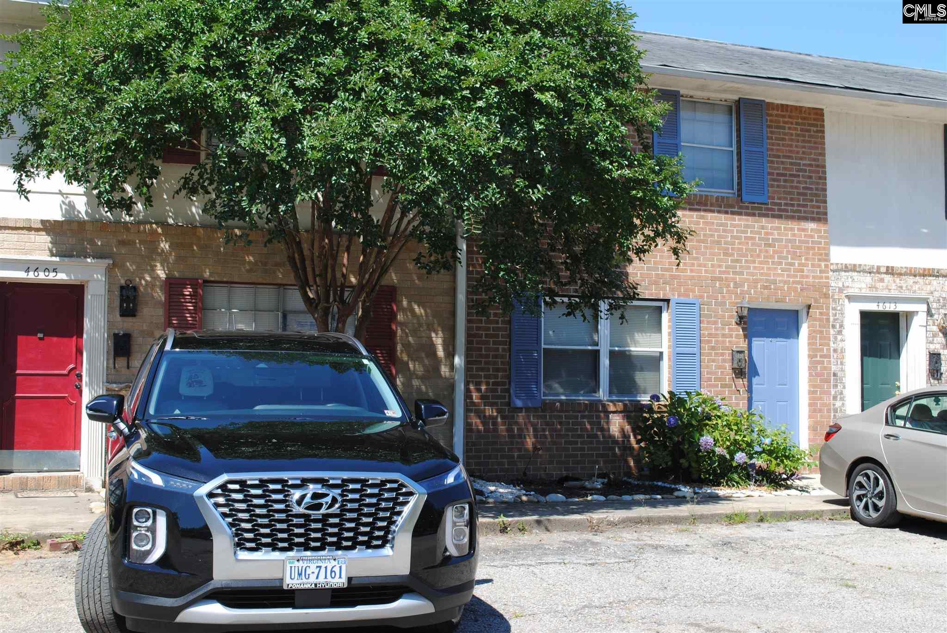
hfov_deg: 43.6
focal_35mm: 45
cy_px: 316
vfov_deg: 29.9
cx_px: 474
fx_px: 1185
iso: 100
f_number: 8
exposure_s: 1/100
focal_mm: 30
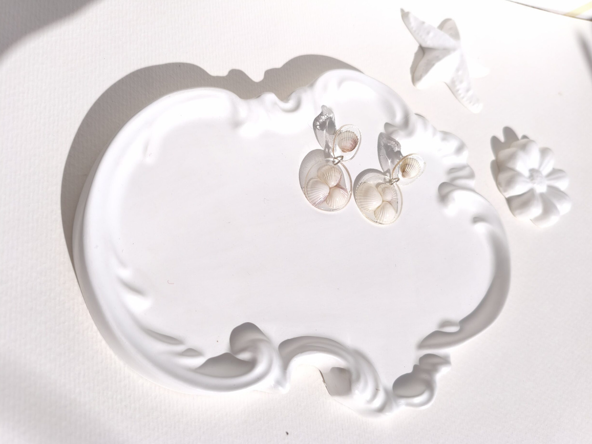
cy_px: 229
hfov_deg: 65.3
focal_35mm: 27
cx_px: 297
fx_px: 462
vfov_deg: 51.3
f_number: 1.5
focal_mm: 4.94
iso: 80
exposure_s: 1/6467
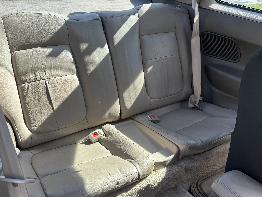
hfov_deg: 59.4
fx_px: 227
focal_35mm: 30
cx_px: 102
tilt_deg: -36.2
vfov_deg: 46.6
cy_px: 117
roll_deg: -4.0
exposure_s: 1/312
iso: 80
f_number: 1.78
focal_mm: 6.86
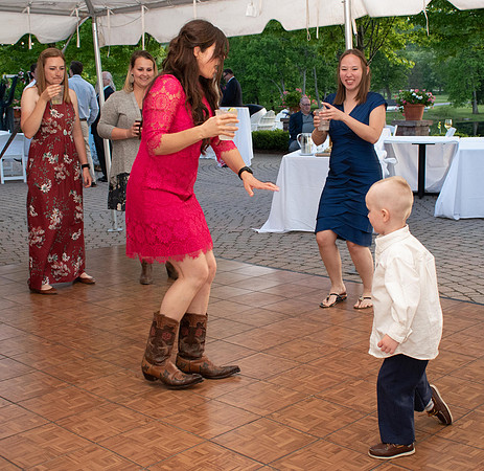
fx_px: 795
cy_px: 210
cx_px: 268
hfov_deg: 33.8
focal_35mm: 51
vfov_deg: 32.9
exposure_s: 1/100
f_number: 5
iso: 800
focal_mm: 23
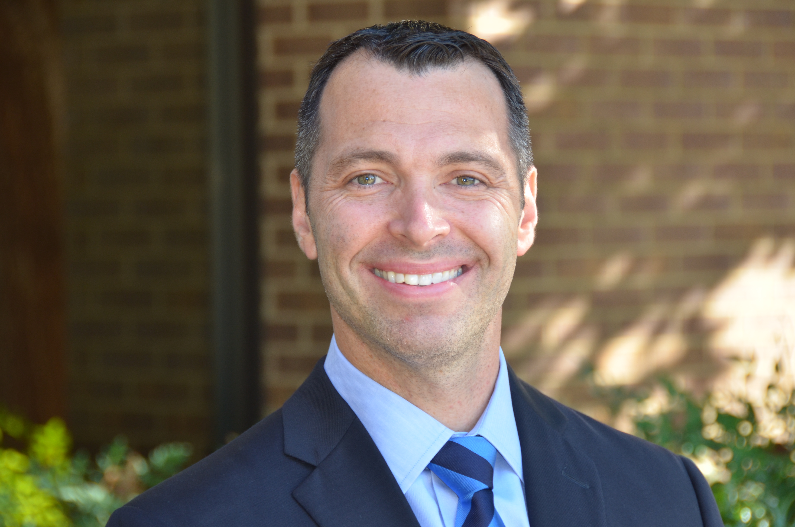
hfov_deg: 12.0
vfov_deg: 8.0
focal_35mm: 172
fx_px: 3780
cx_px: 408
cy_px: 273
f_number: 5.3
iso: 280
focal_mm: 105
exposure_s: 1/125
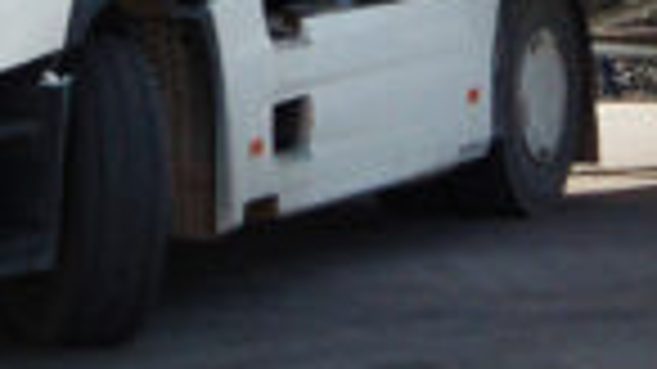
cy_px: -250
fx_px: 3448
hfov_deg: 10.9
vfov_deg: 6.0
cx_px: 171
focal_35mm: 198
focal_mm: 18
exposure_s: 1/400
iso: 200
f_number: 10
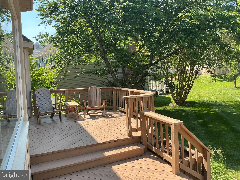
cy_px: 90
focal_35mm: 29
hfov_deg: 61.7
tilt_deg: -4.0
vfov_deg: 48.2
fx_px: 201
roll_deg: +2.0
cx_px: 120
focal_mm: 3
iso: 25
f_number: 1.8
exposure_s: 1/529
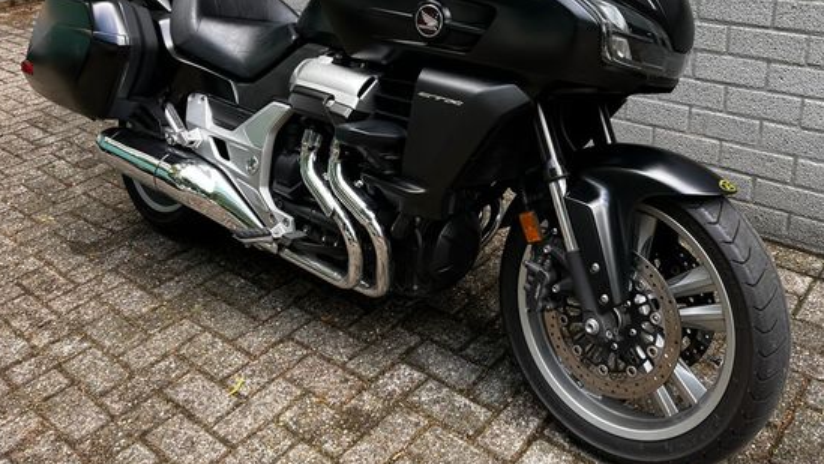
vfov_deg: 34.9
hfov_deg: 59.3
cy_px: 116
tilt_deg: -21.2
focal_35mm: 33
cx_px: 465
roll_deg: +2.0
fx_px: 721
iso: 40
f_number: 1.6
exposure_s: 1/122
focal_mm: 5.1
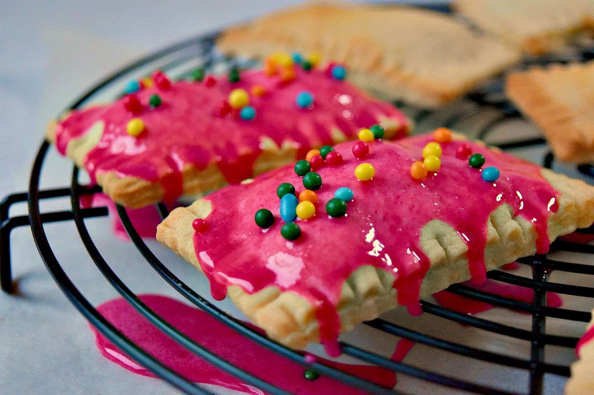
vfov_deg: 22.6
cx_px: 297
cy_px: 198
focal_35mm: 60
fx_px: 990
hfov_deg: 33.4
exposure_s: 1/400
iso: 3200
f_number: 5
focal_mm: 40
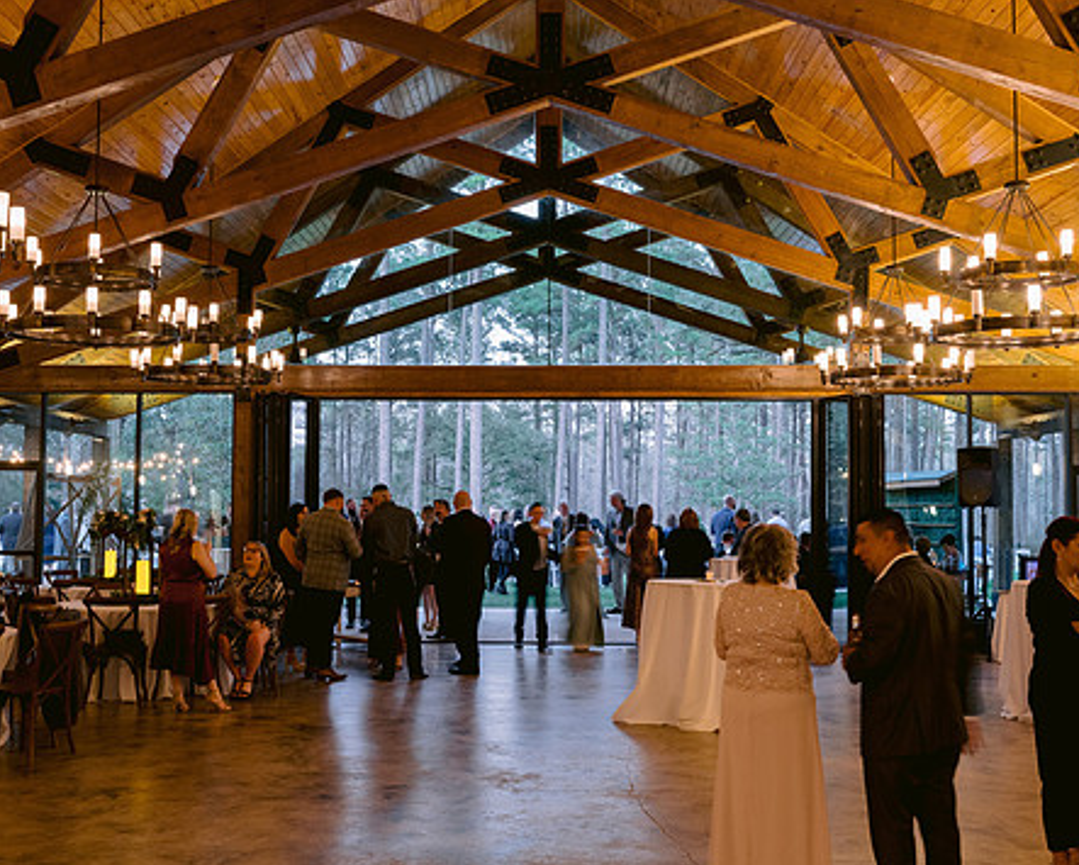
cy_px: 428
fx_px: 1374
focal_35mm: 43
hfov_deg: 42.8
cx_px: 490
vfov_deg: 34.9
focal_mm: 35
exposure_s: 1/5
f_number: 7.1
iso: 800
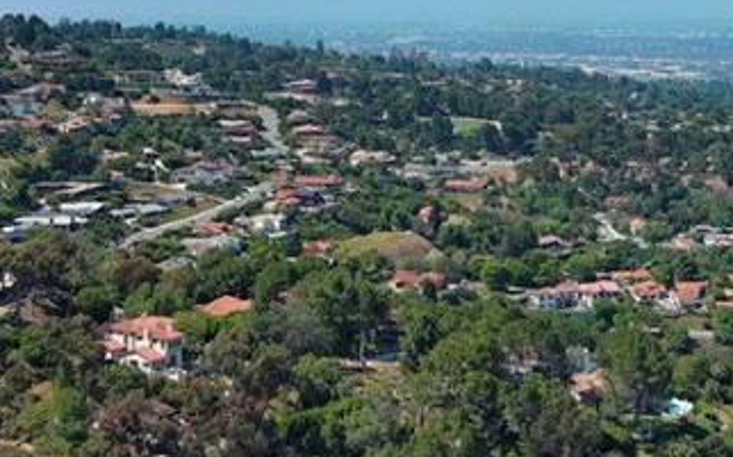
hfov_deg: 22.1
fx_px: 1877
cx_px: 378
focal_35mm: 94
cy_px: -17
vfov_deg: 13.7
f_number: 2.8
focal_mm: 10.57
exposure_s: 1/1799
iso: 100
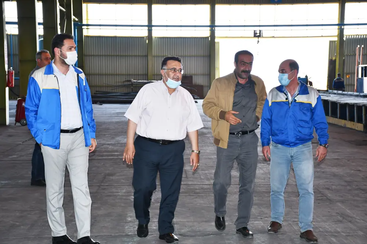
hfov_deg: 30.1
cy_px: 122
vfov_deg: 20.3
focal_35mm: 67
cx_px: 184
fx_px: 683
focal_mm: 45
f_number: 4.5
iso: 400
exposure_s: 1/125
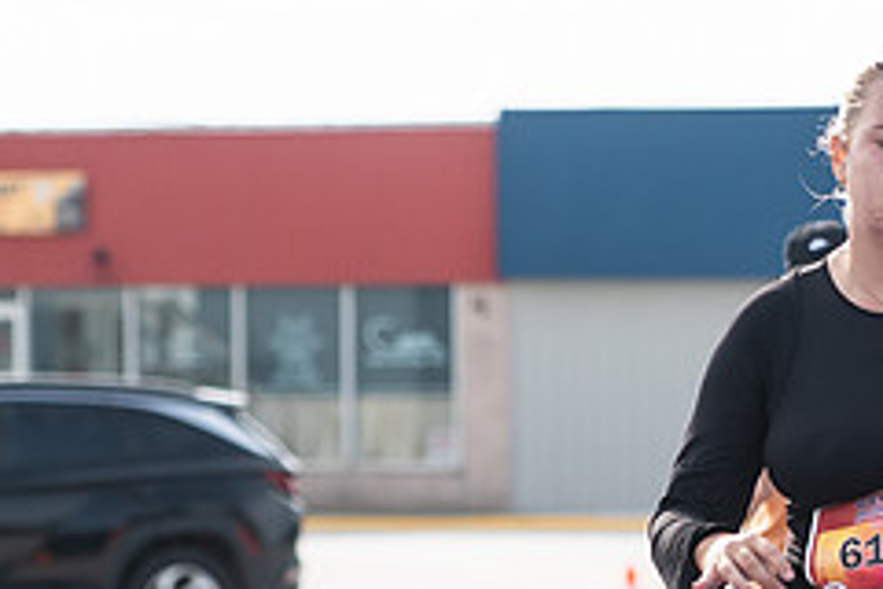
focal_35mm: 373
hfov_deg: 5.5
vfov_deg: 3.7
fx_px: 9148
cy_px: 404
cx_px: 861
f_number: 4.5
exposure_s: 1/1250
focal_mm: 95
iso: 250
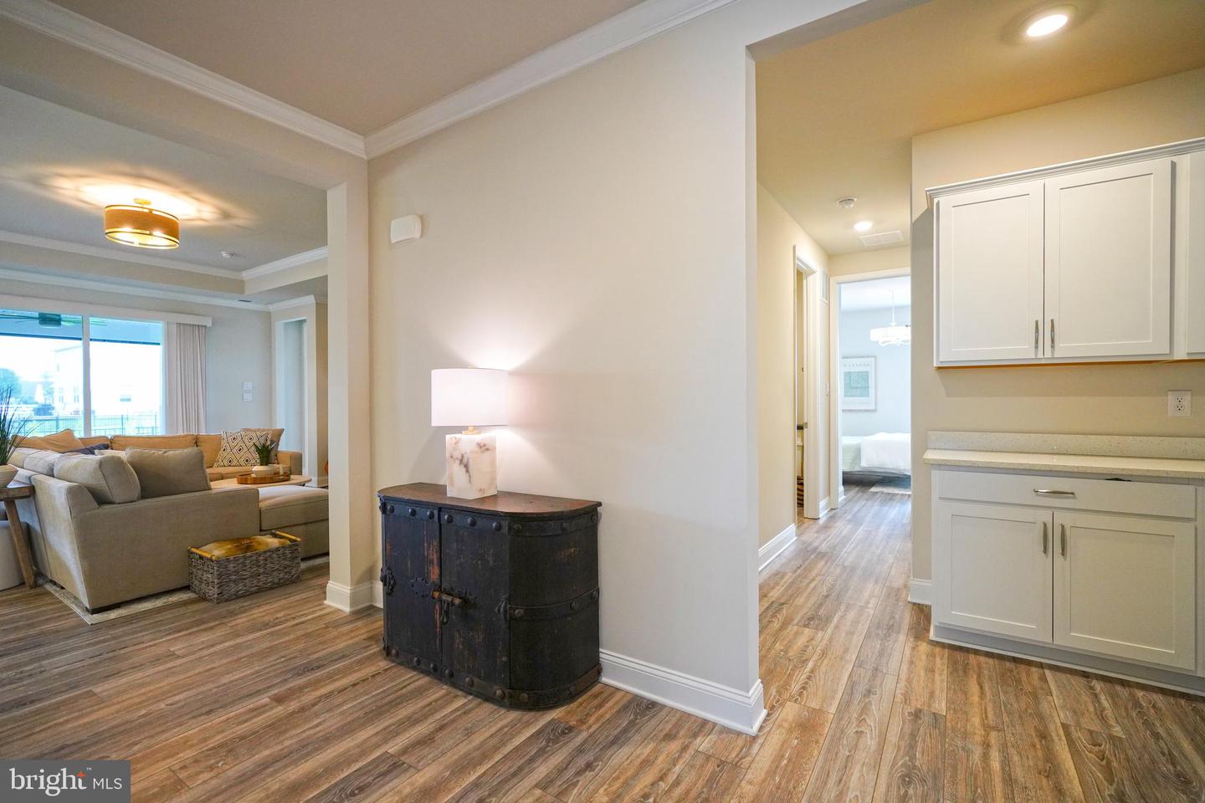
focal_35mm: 16
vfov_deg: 73.7
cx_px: 602
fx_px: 536
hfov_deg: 96.7
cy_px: 402
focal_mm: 16
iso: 1600
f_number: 3.5
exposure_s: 1/160
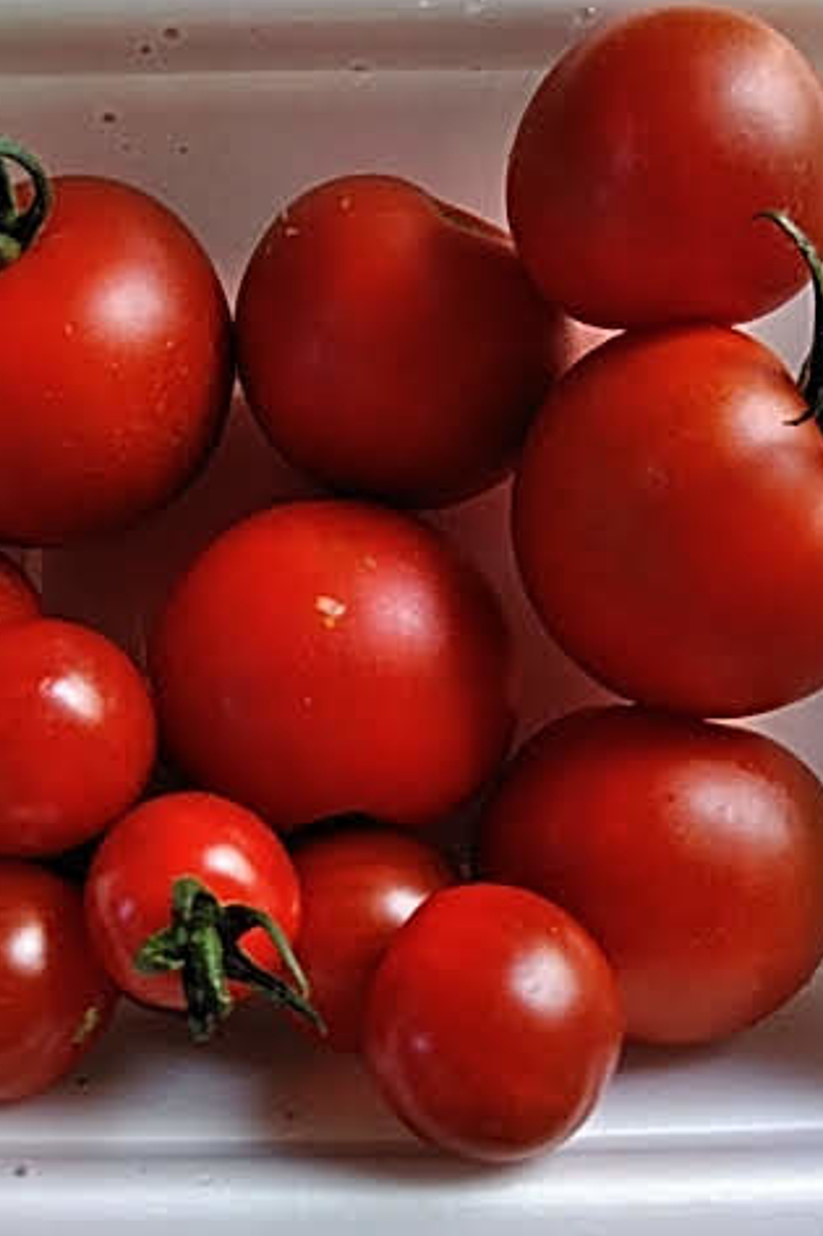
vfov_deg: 50.7
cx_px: 397
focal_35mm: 38
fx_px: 1304
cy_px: 614
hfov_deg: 35.0
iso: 183
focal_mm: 3.46
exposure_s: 1/60
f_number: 2.2
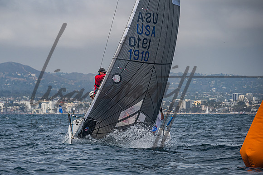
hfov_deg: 8.9
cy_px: 94
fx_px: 1680
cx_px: 99
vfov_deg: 6.0
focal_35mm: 230
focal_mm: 180
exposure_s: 1/1000
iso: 250
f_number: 6.3
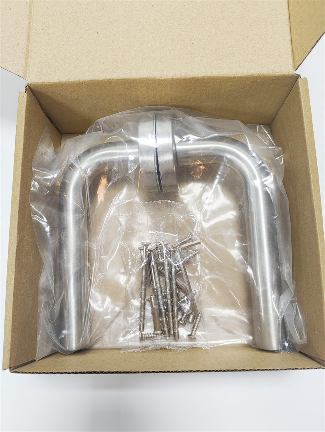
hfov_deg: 51.4
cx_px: 162
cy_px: 216
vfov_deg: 65.3
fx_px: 338
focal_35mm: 27
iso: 80
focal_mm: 5.52
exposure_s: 1/100
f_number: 1.9
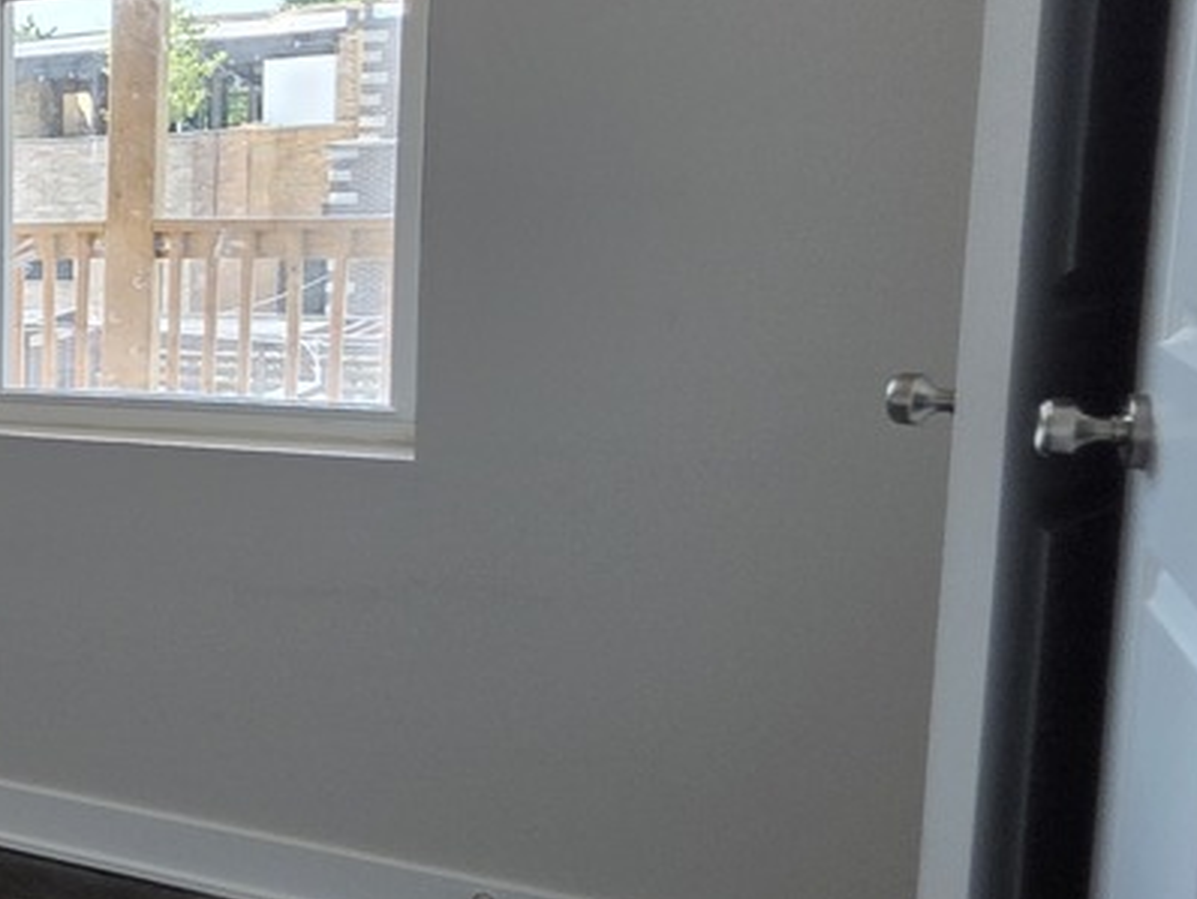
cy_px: 400
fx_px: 1626
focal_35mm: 47
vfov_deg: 30.9
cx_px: -905
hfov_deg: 23.2
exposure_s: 1/120
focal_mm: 2.2
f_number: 1.9
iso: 50
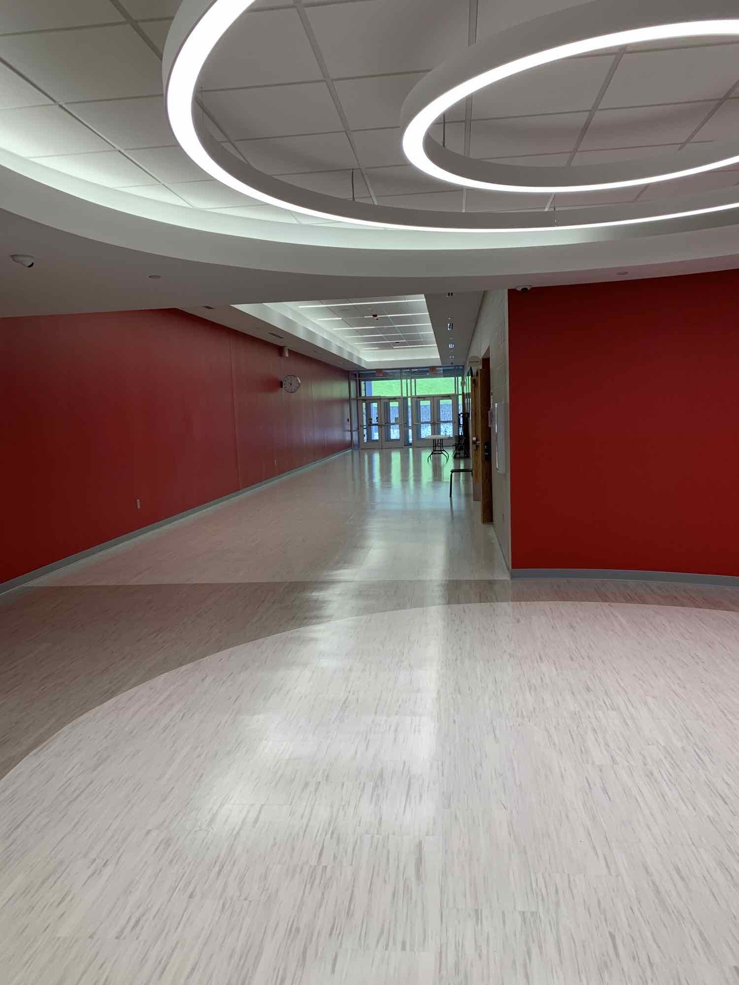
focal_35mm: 26
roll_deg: +2.0
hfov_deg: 53.1
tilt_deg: -5.5
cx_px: 370
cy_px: 492
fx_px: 740
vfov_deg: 67.3
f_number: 1.8
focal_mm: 4.25
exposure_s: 1/122
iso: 40
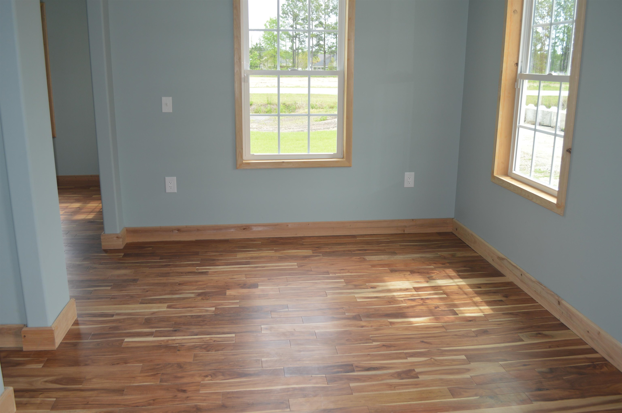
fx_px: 518
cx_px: 311
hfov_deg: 62.0
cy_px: 206
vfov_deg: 43.5
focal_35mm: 30
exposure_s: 1/125
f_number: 4
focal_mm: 20
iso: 200
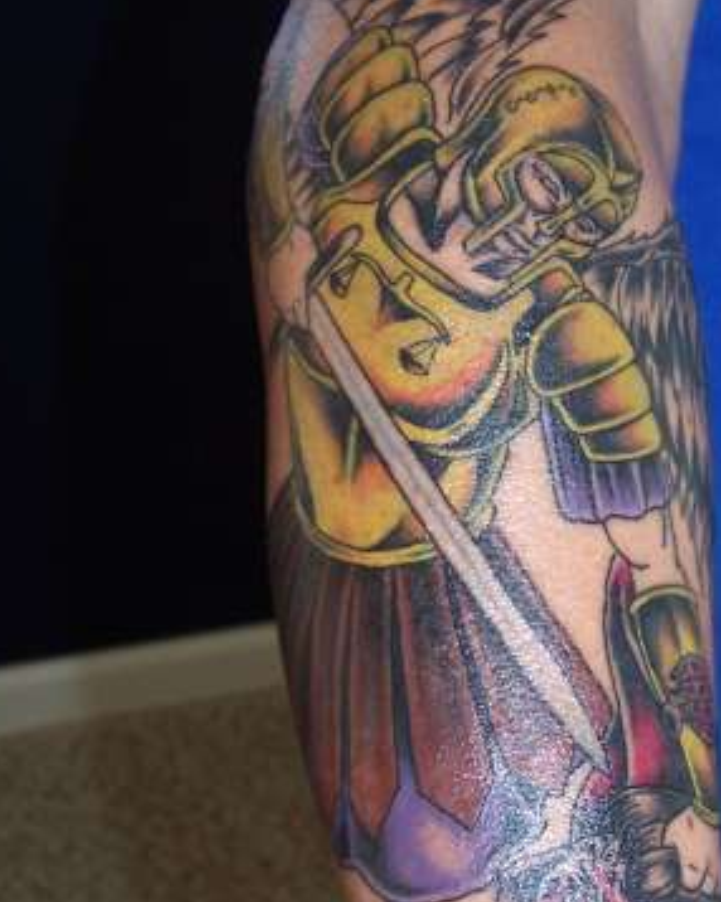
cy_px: 544
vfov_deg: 23.0
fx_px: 2216
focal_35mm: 83
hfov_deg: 18.4
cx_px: 522
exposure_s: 1/60
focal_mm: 6.3
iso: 80
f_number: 2.8
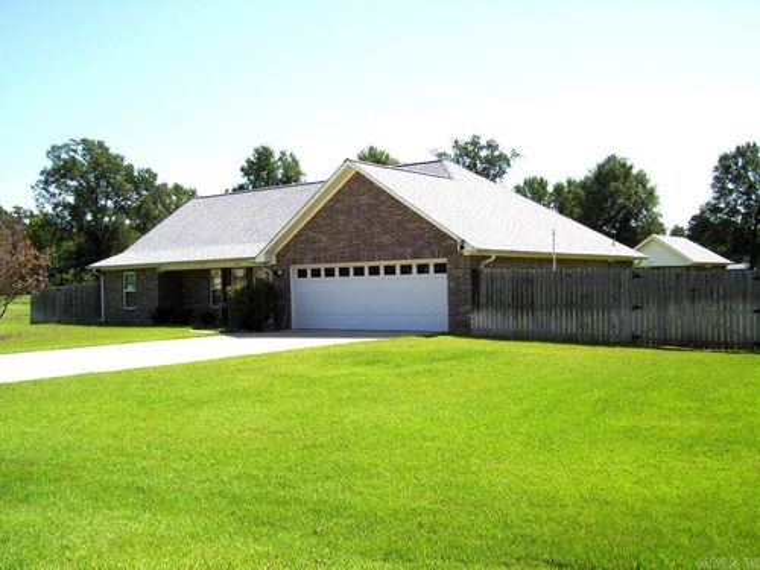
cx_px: 380
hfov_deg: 51.4
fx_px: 790
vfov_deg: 39.7
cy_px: 285
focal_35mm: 36
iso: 80
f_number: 4.8
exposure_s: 1/500
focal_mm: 6
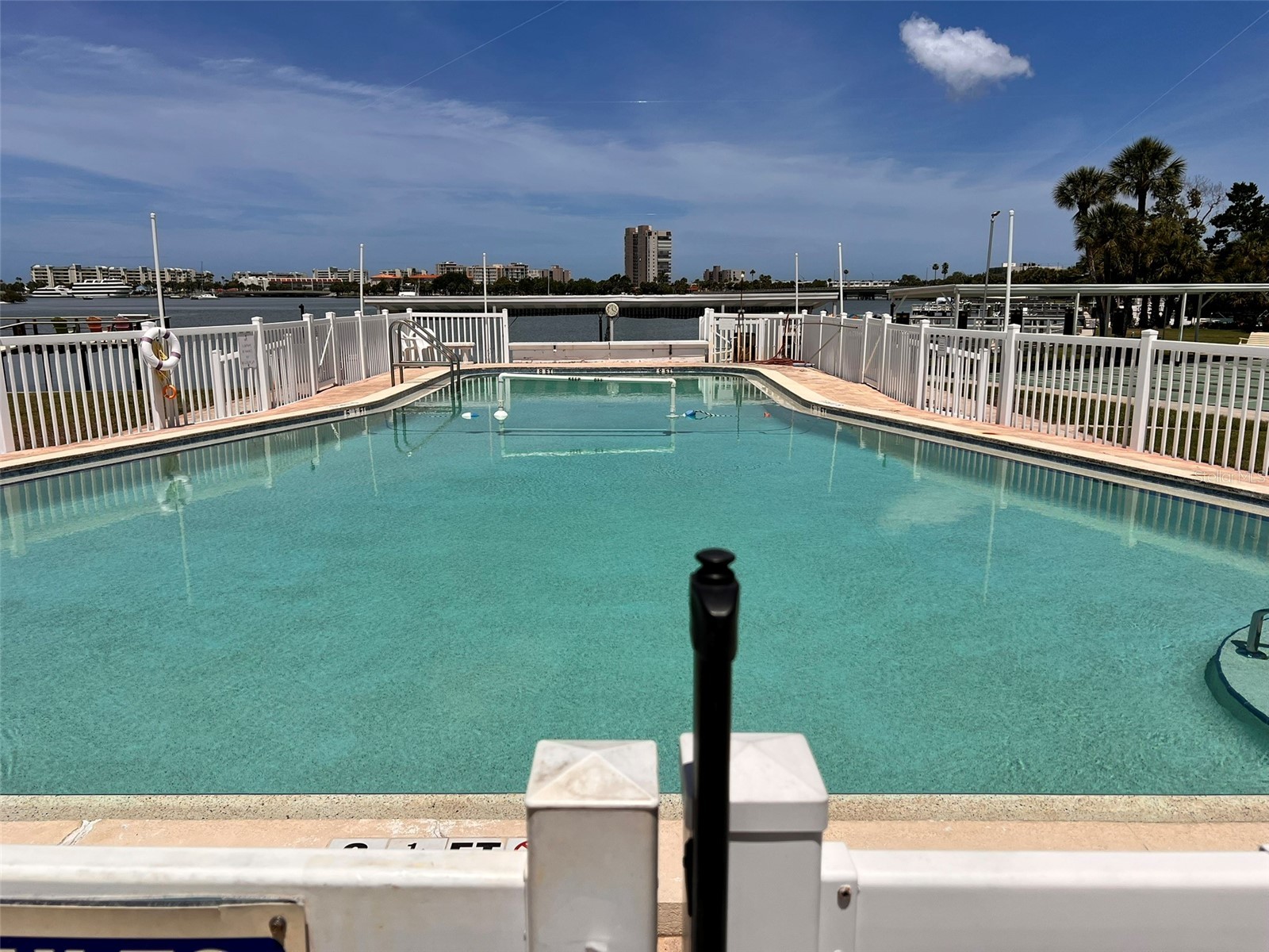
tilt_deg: -11.2
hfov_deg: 67.3
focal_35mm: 26
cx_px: 634
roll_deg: +0.2
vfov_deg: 53.1
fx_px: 953
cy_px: 476
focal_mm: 5.7
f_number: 1.5
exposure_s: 1/14286
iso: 50
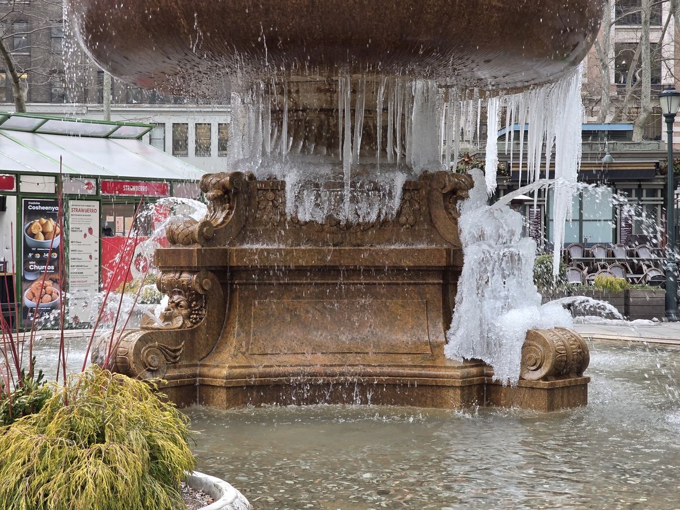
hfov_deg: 28.2
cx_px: 340
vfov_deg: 21.3
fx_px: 1355
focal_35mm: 69
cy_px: 255
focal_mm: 7.9
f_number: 2.4
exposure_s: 1/176
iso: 50
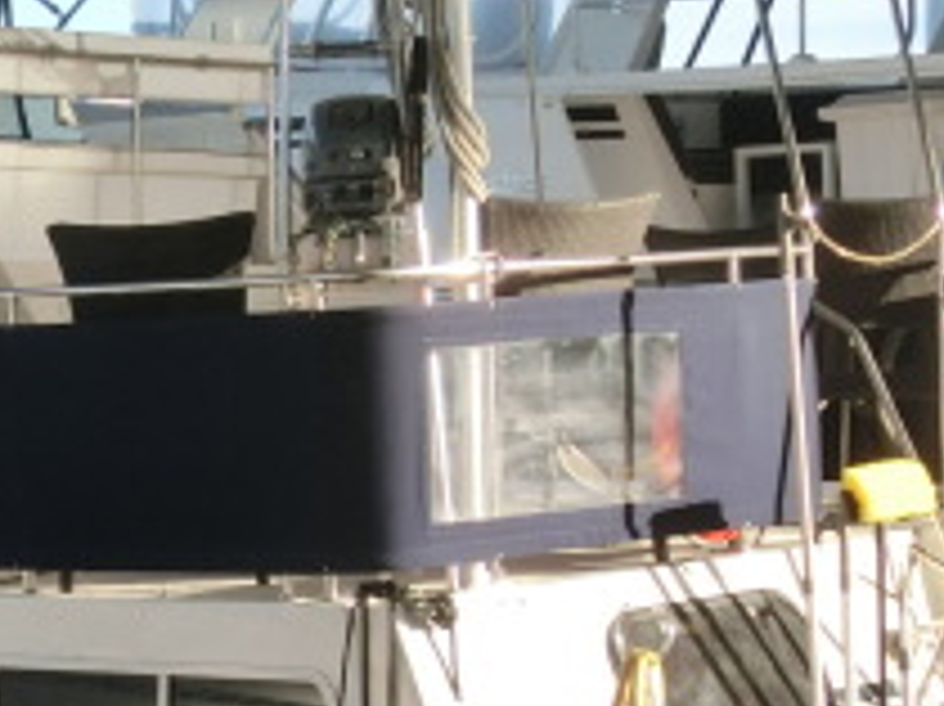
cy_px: 715
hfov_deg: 15.4
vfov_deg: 11.6
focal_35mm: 126
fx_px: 3432
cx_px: -13
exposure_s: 1/250
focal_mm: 5.93
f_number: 3.7
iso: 80
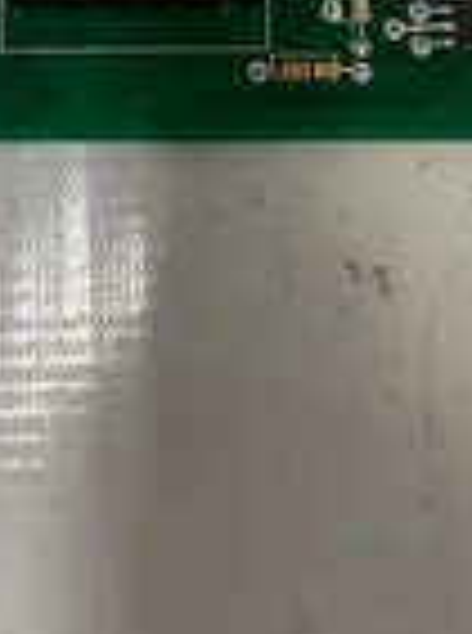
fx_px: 1352
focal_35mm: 74
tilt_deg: -78.4
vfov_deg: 24.0
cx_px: 112
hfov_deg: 19.7
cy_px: -126
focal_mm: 4.2
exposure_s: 1/60
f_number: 1.6
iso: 125
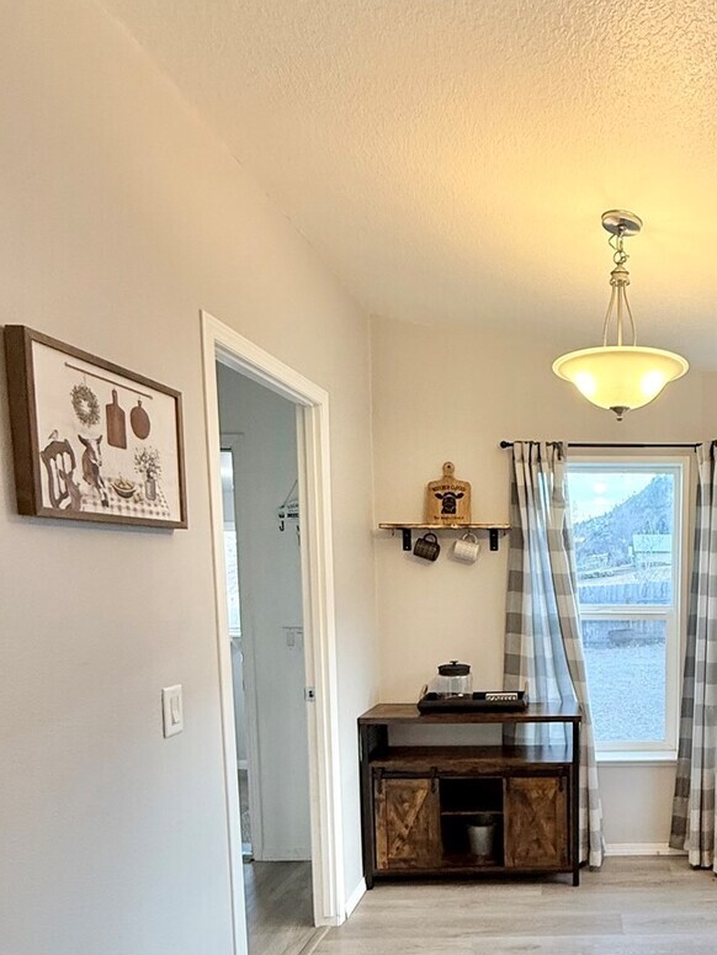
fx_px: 717
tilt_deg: -5.3
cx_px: 606
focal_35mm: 26
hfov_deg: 49.0
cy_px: 648
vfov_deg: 65.2
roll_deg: +0.2
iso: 200
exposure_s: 1/120
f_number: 2.2
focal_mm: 2.22
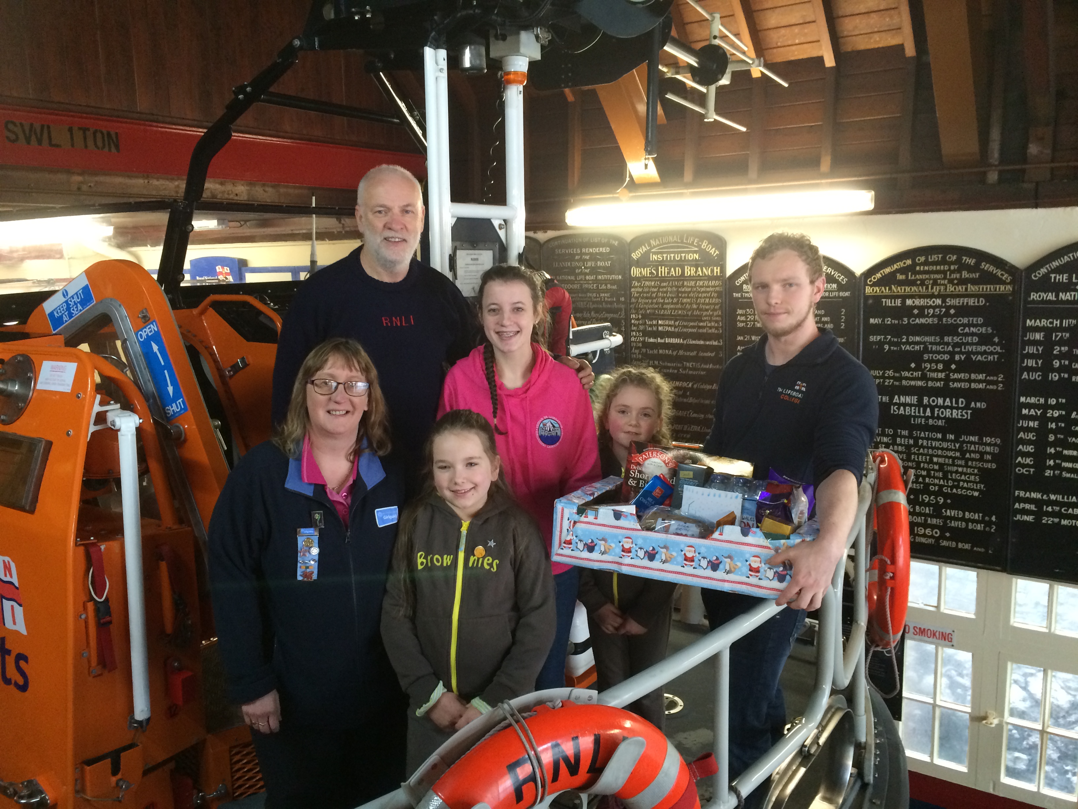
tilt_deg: -10.9
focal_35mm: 29
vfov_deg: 48.2
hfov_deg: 61.7
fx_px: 903
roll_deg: +0.8
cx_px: 539
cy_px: 404
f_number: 2.2
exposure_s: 1/33
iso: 250
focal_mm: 4.15
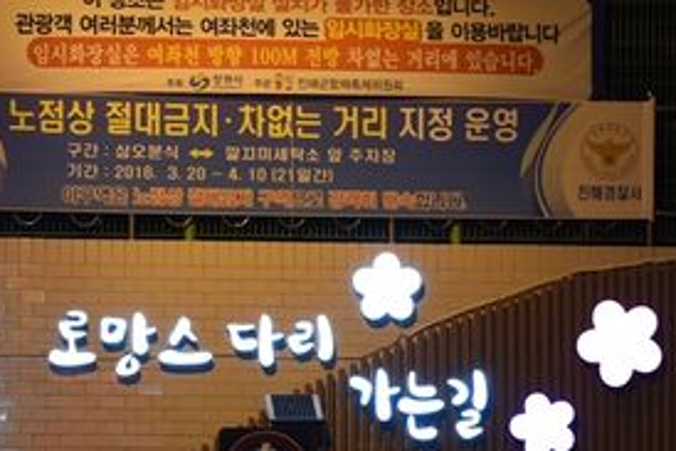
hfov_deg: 17.8
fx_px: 2160
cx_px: 265
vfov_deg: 11.6
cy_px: 582
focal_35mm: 115
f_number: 4
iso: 1400
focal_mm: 35
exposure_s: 1/40
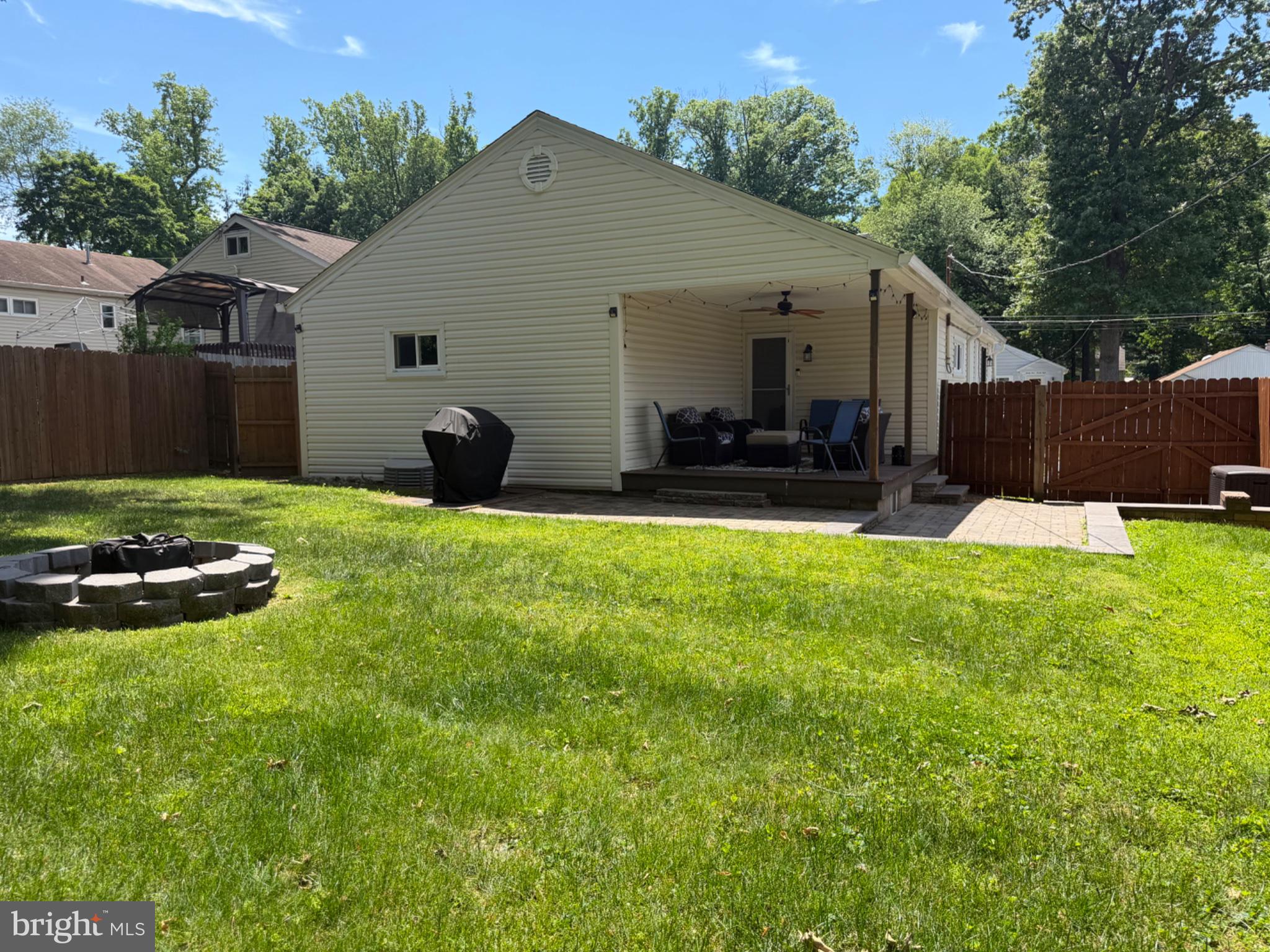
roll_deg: +1.0
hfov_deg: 71.6
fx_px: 881
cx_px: 635
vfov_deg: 56.8
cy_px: 476
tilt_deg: -4.5
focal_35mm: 24
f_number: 1.78
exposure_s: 1/1901
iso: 80
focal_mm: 6.76
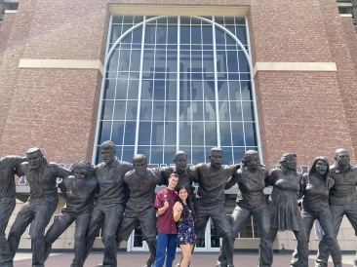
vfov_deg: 53.0
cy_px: 134
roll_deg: +0.3
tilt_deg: +25.3
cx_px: 178
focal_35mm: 26
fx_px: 268
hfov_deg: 67.3
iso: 32
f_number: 1.8
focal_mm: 4.25
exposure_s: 1/724
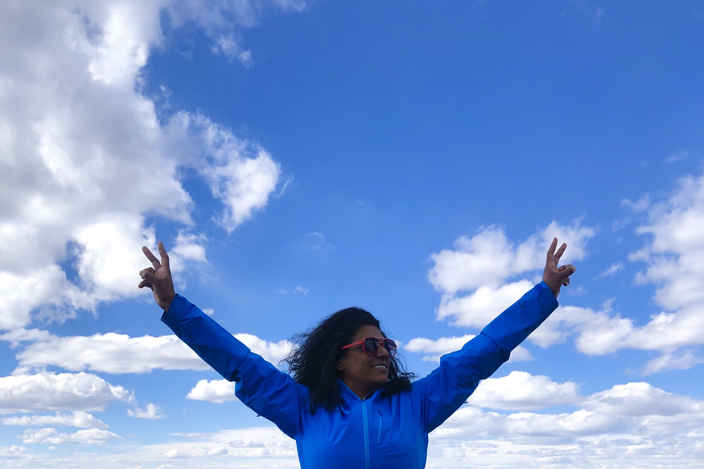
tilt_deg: +2.1
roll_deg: +1.2
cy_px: 461
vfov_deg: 31.8
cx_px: 353
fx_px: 763
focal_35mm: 39
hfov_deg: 49.6
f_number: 1.8
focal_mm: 4
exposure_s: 1/1600
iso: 20
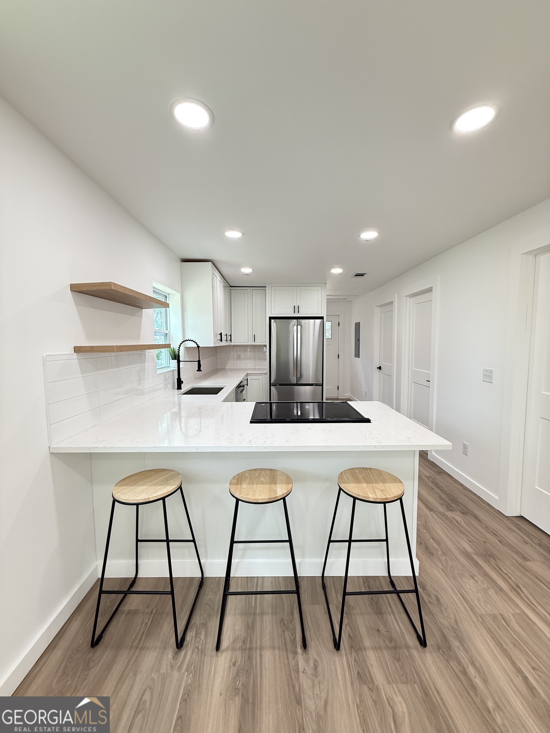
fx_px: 297
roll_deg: +0.0
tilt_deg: -3.3
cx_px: 275
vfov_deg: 102.1
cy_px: 366
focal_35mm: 14
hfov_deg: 85.7
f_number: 2.2
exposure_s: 1/120
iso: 200
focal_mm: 2.22
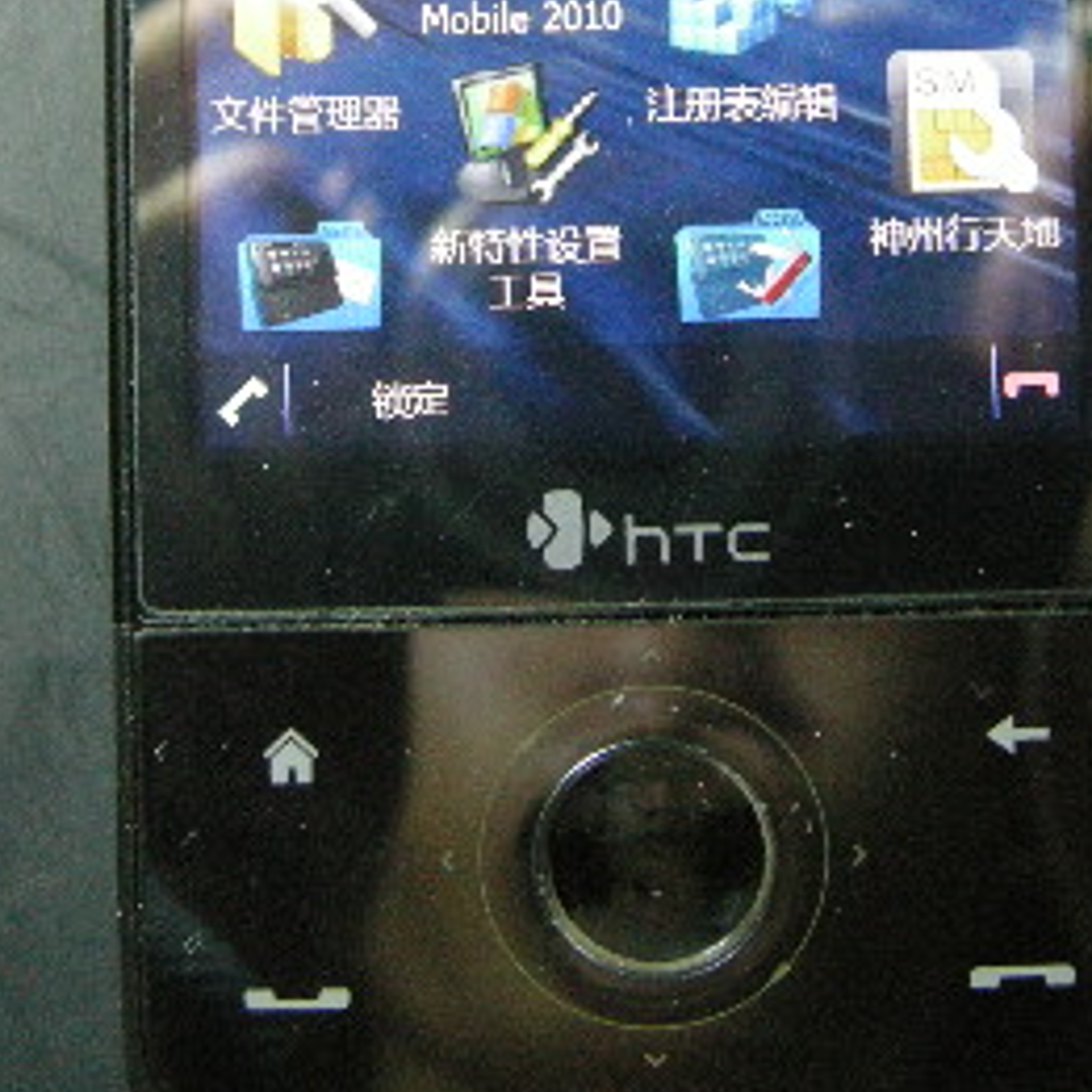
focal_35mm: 78
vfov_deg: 21.7
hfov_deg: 22.2
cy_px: 130
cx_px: 640
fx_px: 2784
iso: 400
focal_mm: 7.5
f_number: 2.7
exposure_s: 1/24.1
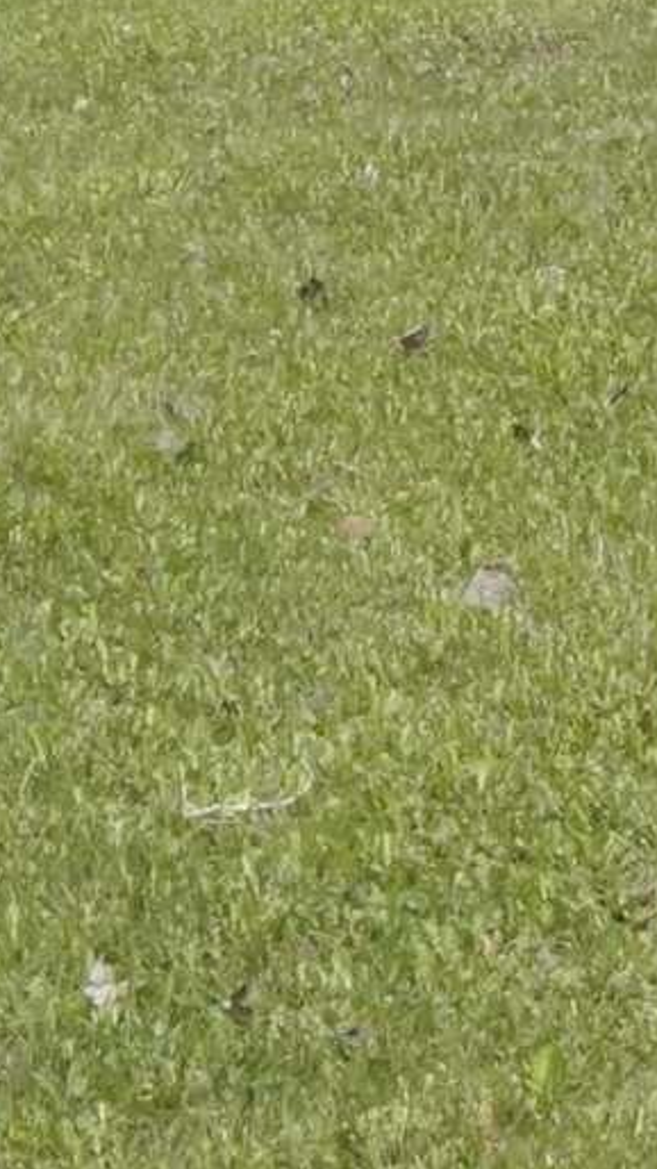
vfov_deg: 19.0
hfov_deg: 11.7
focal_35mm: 103
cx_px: 498
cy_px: -397
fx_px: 3195
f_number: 18
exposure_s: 1/200
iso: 400
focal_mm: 11
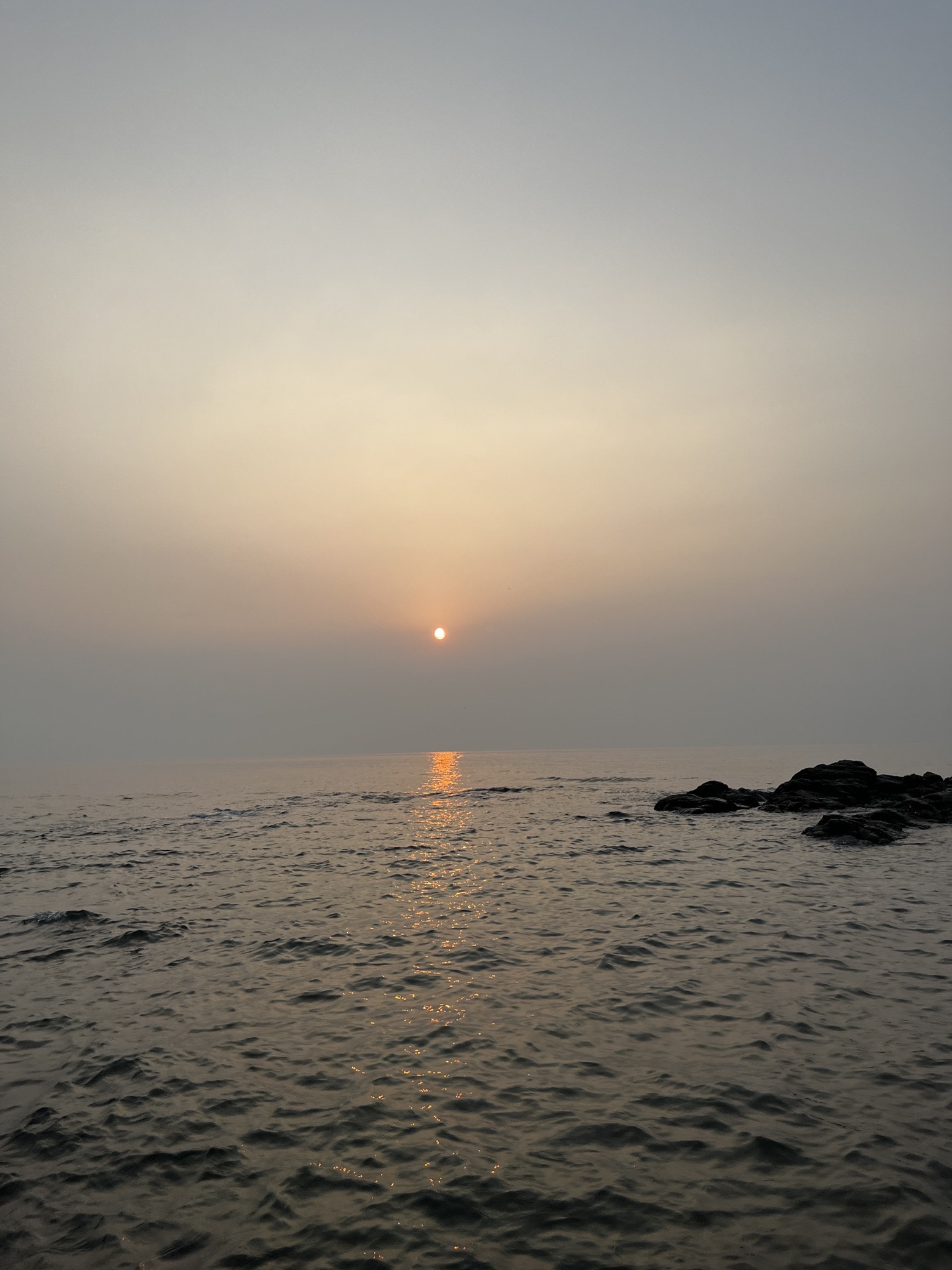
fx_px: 953
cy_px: 635
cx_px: 476
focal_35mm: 26
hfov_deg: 53.1
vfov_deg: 67.3
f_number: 1.6
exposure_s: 1/3049
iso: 50
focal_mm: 5.1
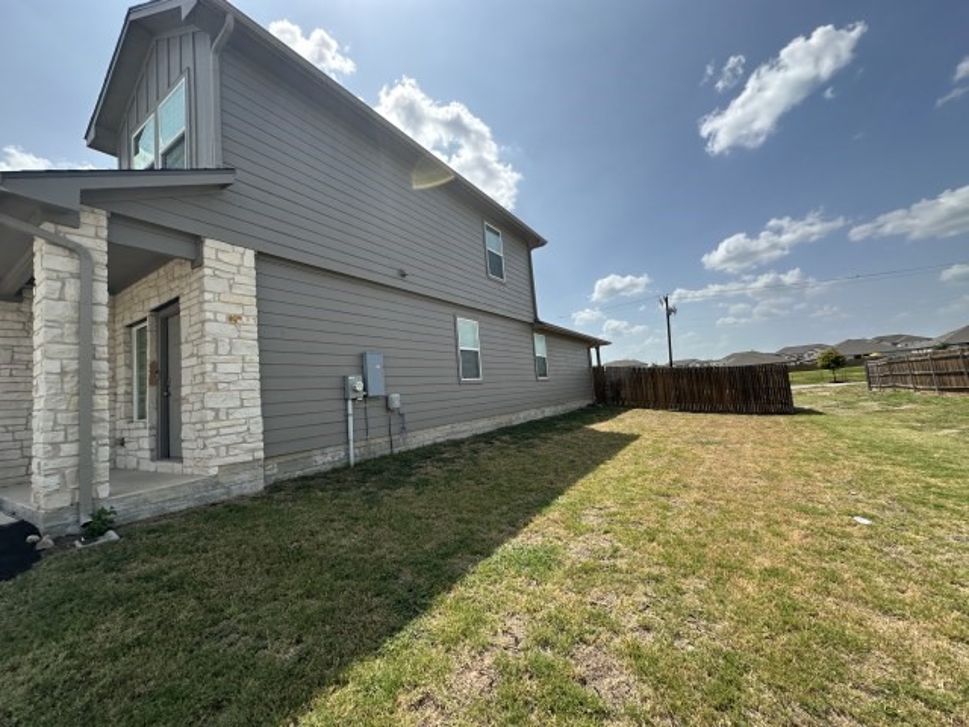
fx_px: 392
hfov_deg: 102.1
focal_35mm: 14
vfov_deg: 85.7
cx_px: 484
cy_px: 364
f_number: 2.2
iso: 50
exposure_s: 1/1490
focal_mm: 2.22
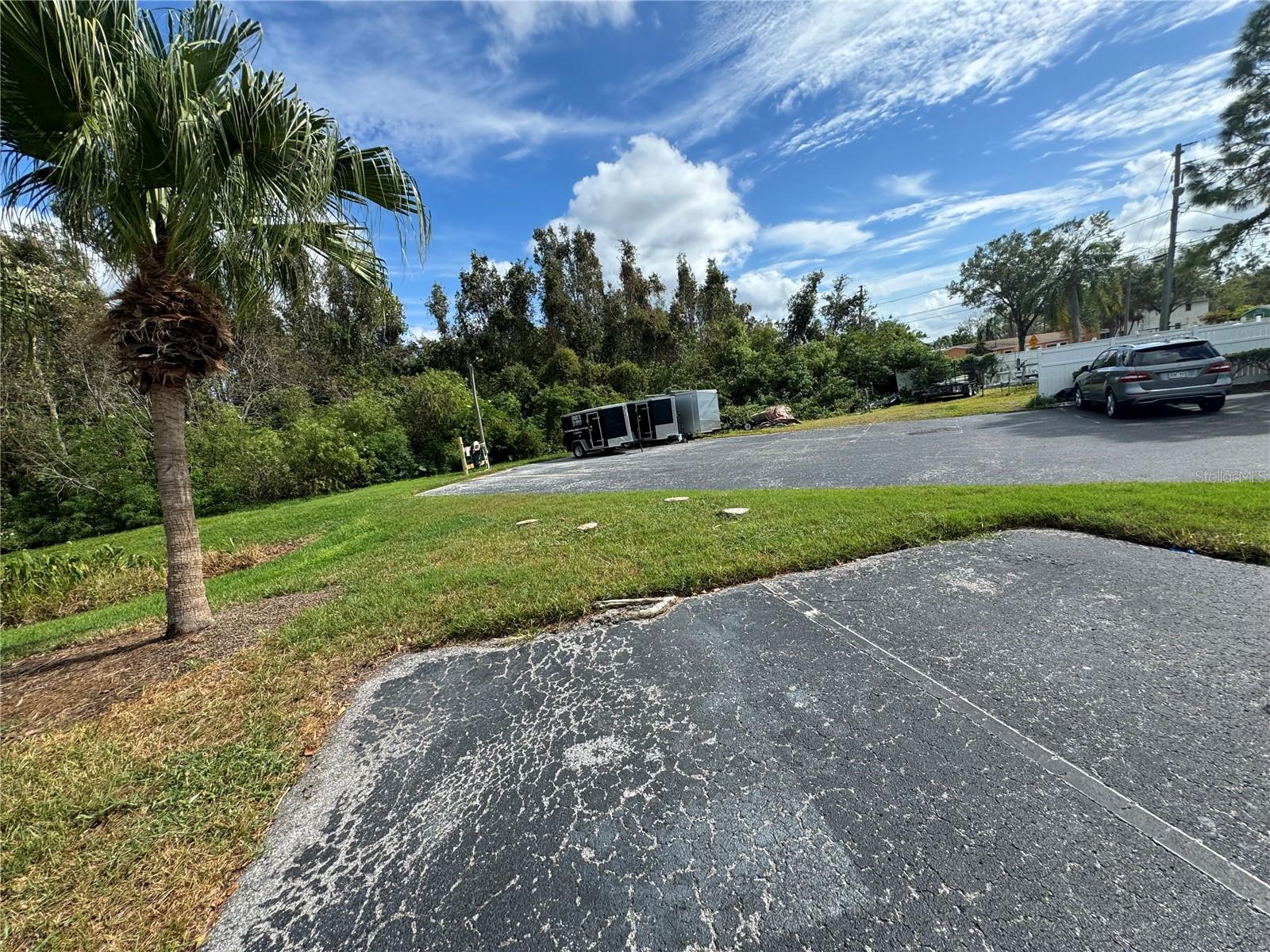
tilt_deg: -7.9
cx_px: 635
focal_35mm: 14
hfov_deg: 102.1
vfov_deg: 85.7
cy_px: 476
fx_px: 514
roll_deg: +6.0
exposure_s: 1/1198
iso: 50
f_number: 2.2
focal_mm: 2.22
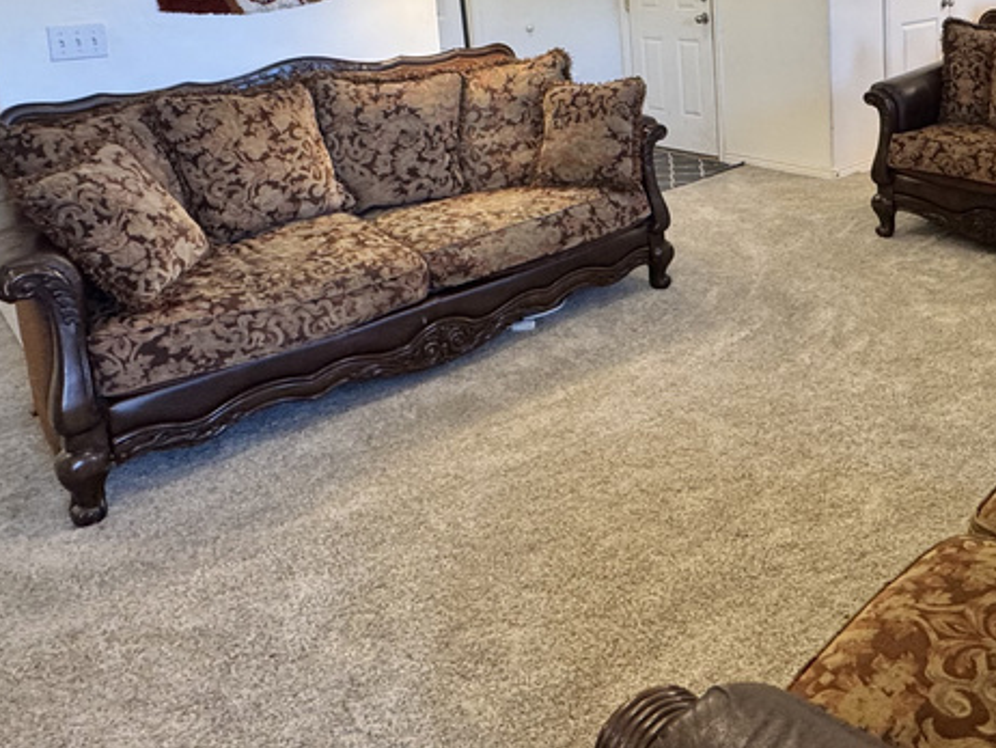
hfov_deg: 56.5
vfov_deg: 42.2
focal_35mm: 31
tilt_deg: -10.2
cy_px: 93
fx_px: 892
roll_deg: +2.6
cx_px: 698
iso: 250
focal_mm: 2.22
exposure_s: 1/120
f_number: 2.2
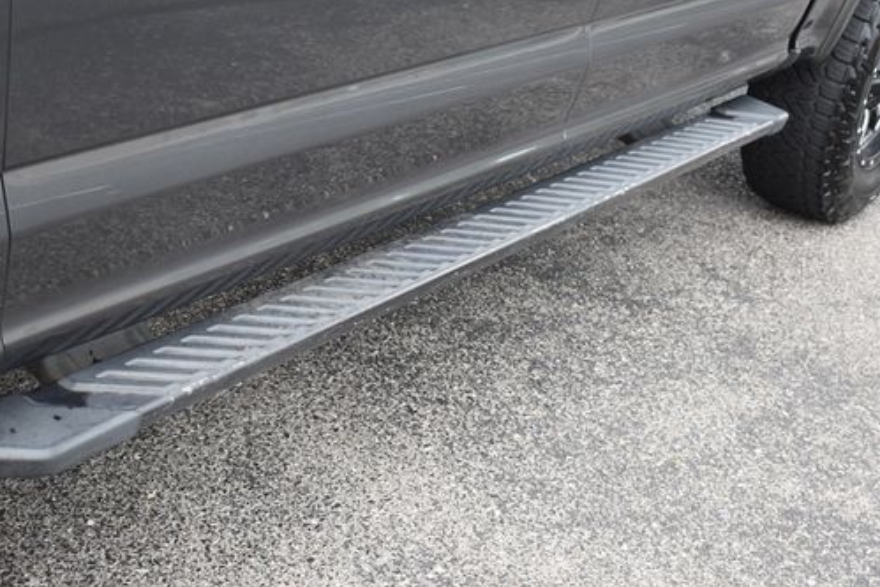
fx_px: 1458
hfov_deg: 33.6
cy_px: 248
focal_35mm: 60
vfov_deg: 22.7
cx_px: 418
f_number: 4.2
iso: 560
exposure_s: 1/250
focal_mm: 31
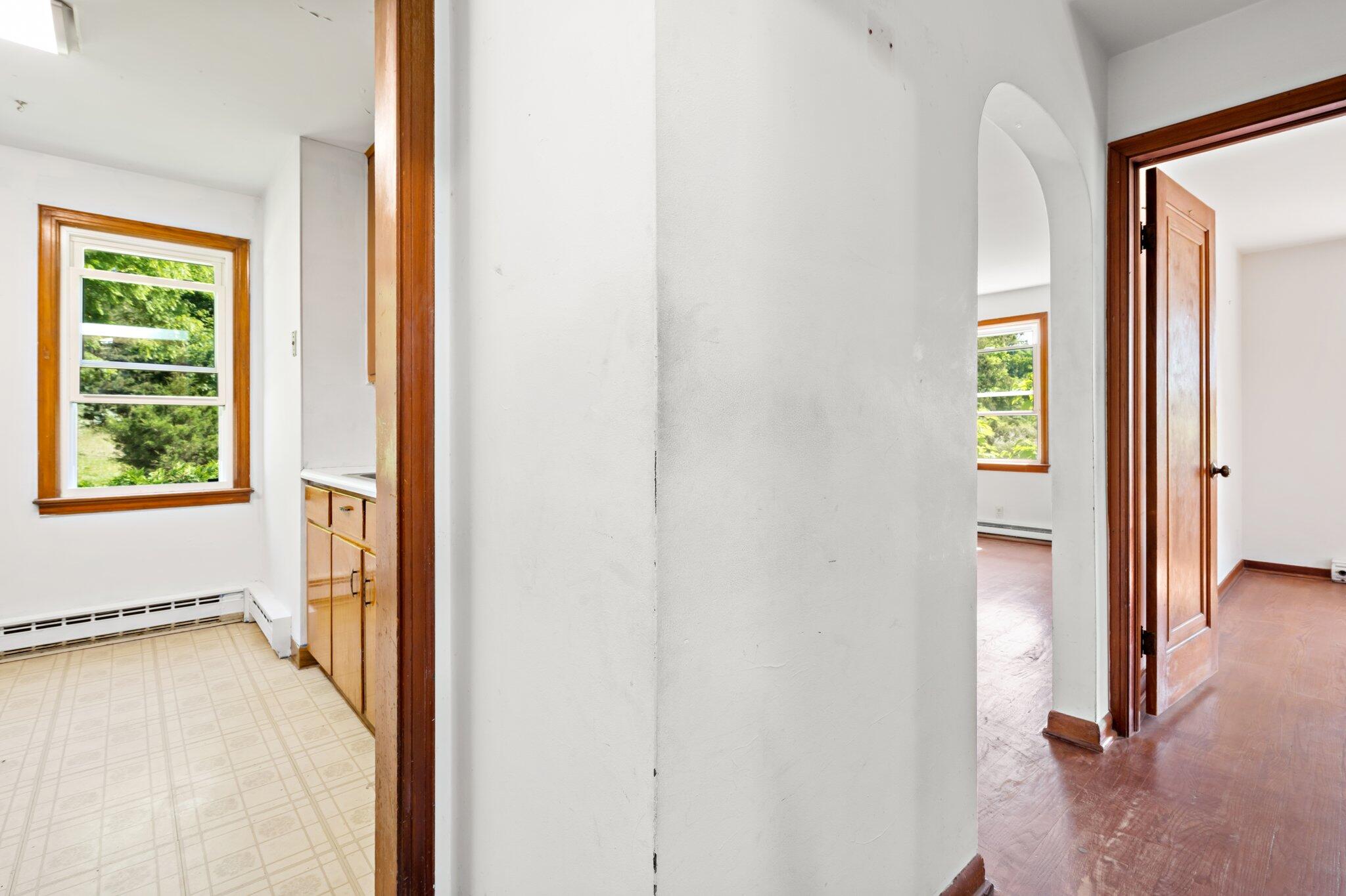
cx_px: 673
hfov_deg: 96.7
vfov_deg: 73.7
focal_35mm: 16
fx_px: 598
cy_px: 448
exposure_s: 1/2
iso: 320
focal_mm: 16
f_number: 11
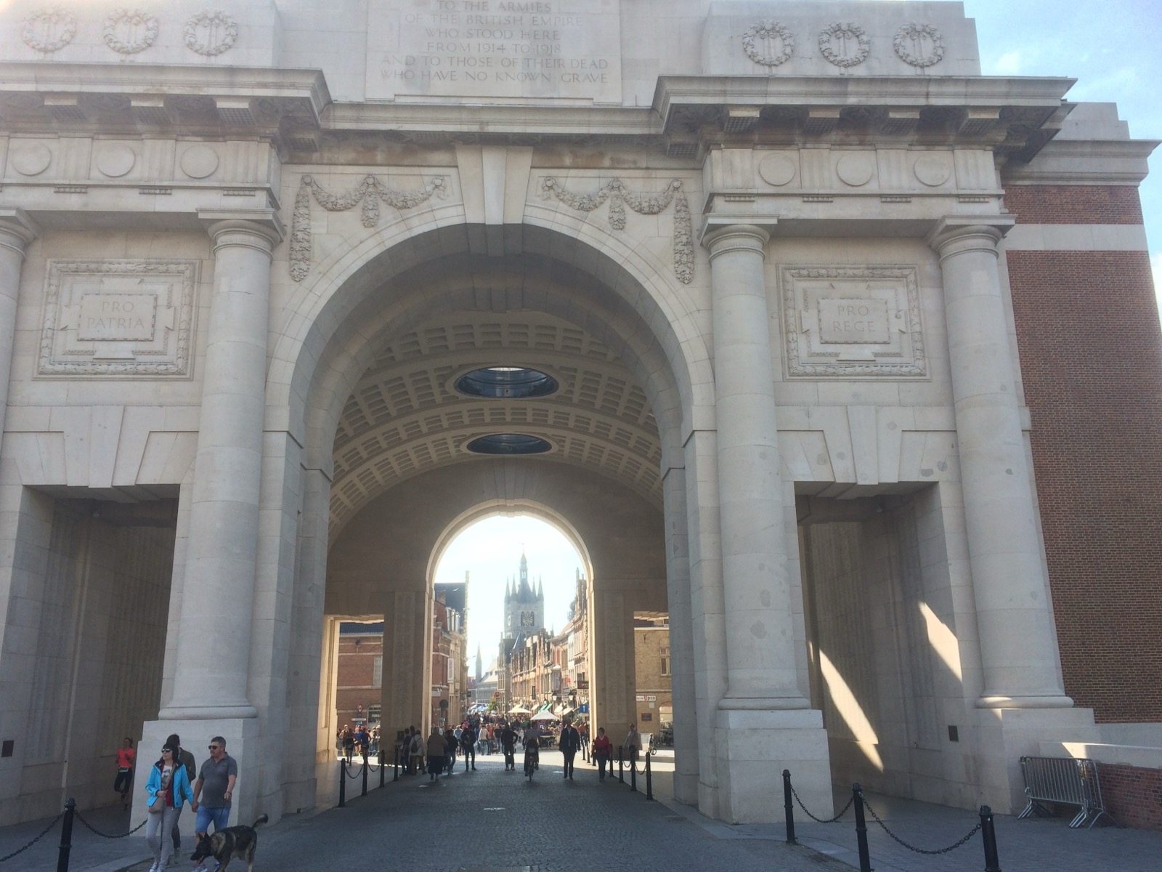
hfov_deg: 61.7
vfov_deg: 48.2
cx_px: 581
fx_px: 973
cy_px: 436
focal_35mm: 29
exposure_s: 1/651
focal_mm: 4.15
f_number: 2.2
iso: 32
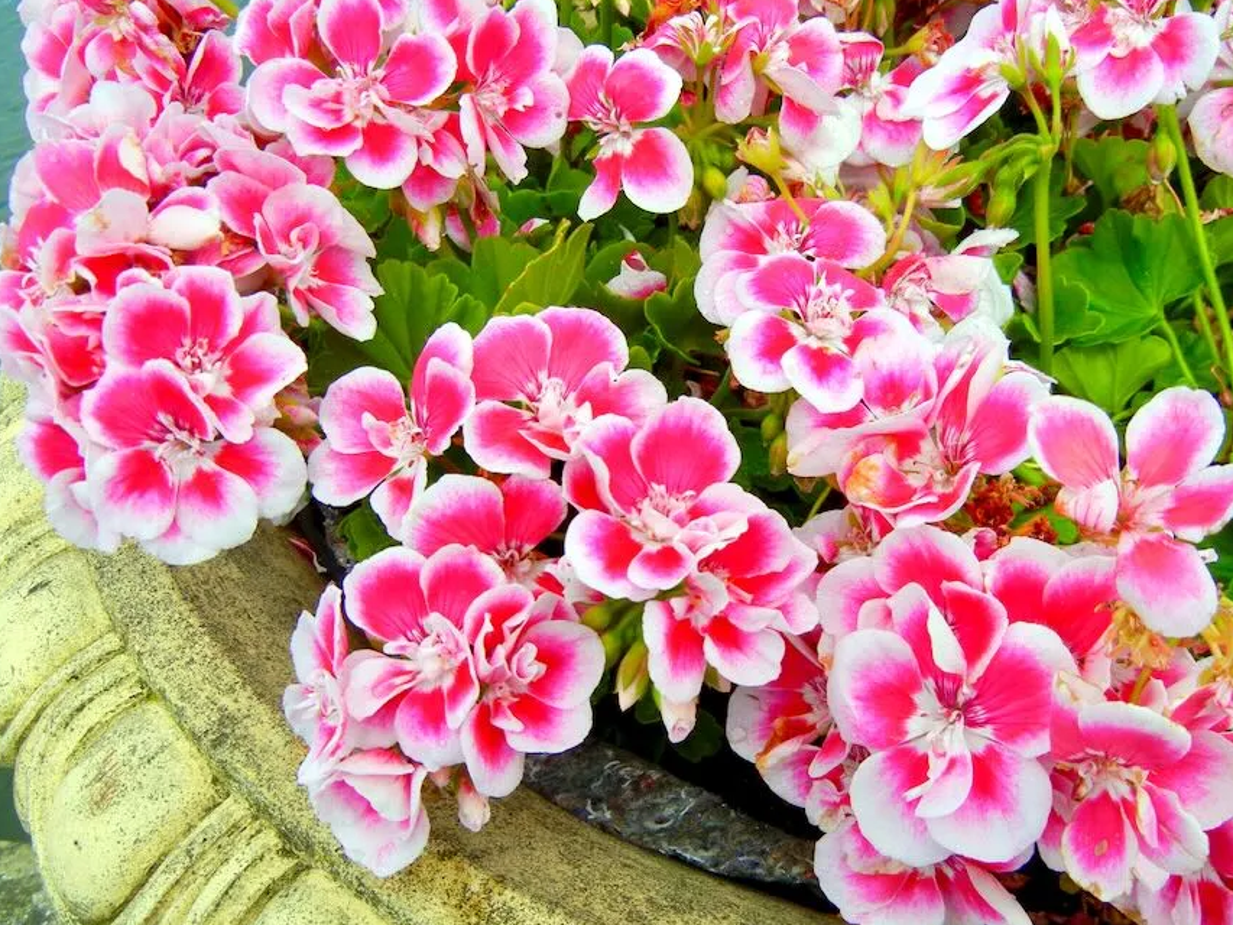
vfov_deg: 39.6
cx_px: 678
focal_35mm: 36
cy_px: 532
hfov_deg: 51.3
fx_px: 1282
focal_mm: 5.4
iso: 160
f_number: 7
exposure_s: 1/352
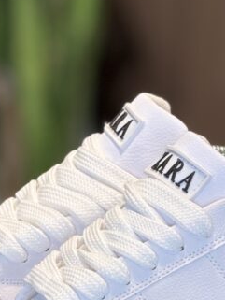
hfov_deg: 3.9
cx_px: 150
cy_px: 270
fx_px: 3317
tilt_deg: -14.7
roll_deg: -1.1
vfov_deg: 5.2
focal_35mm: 383
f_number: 2.8
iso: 80
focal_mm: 15.66
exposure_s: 1/100
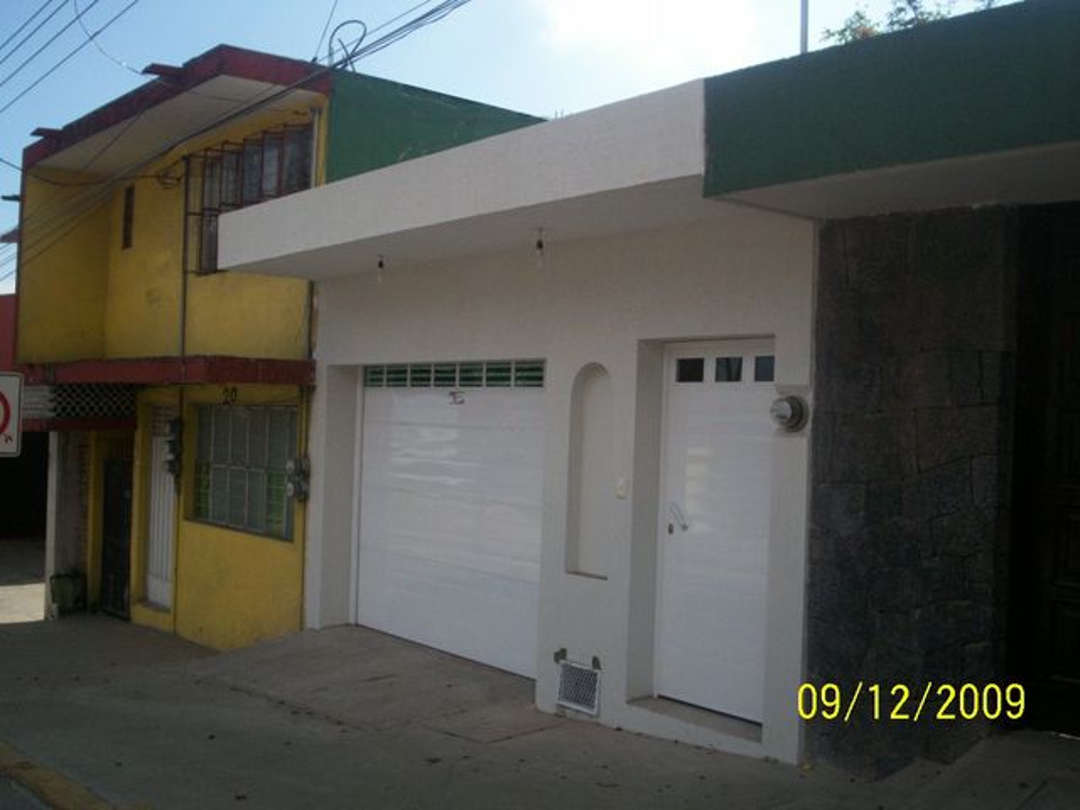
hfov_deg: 51.4
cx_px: 540
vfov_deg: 39.7
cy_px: 405
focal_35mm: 36
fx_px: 1123
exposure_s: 1/784
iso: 100
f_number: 4.5
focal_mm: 5.9
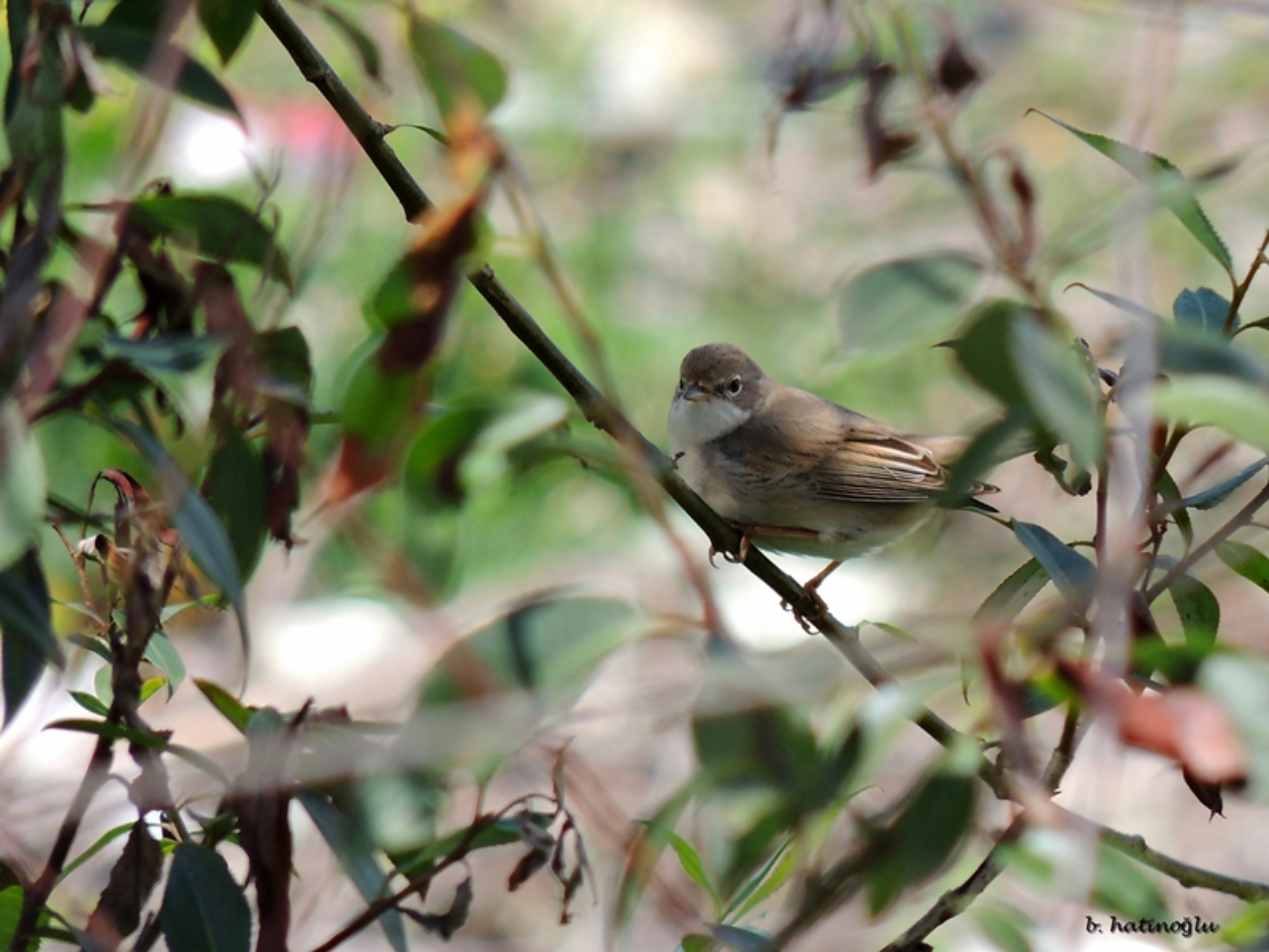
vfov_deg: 2.0
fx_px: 27495
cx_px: 634
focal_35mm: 750
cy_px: 476
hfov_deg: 2.6
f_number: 5.1
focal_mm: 133.7
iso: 100
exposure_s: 1/400
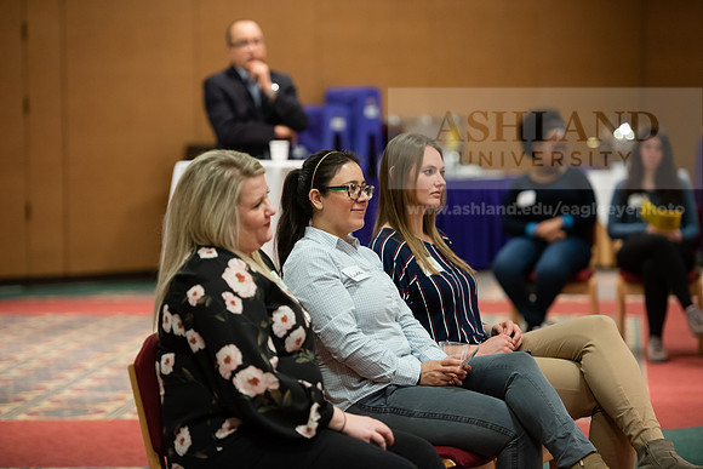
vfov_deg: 10.2
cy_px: 234
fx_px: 2637
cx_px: 352
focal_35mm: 135
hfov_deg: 15.2
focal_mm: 135
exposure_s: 1/200
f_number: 3.2
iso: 2500
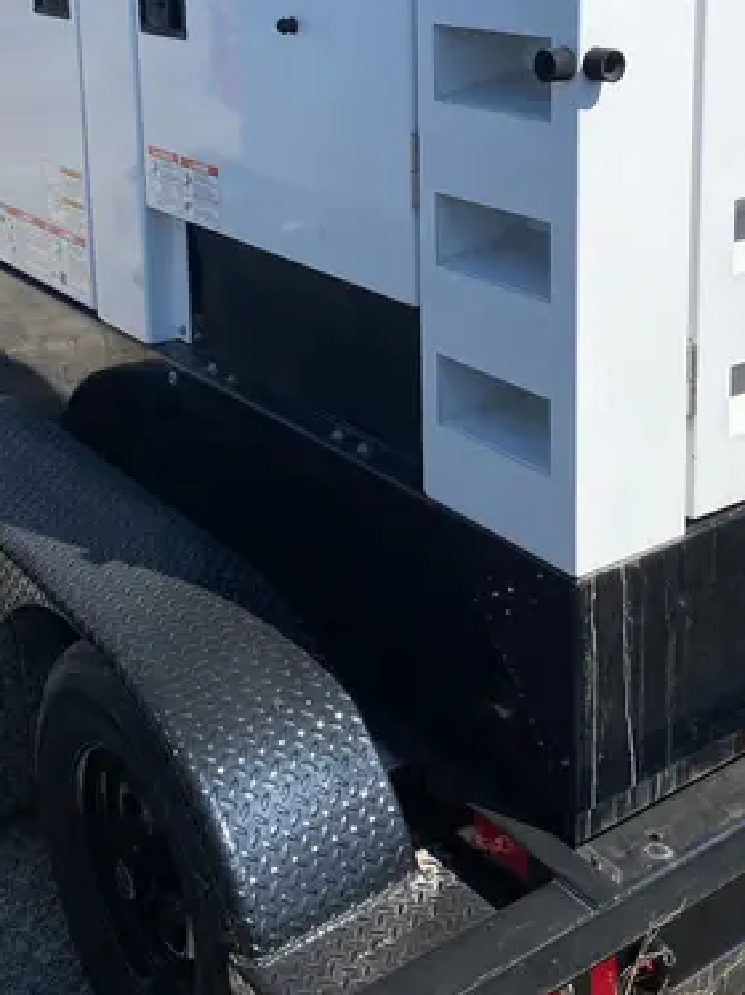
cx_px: 428
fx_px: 1465
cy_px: 182
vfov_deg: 36.1
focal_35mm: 51
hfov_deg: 28.5
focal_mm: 4.25
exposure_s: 1/4808
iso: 32
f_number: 1.8
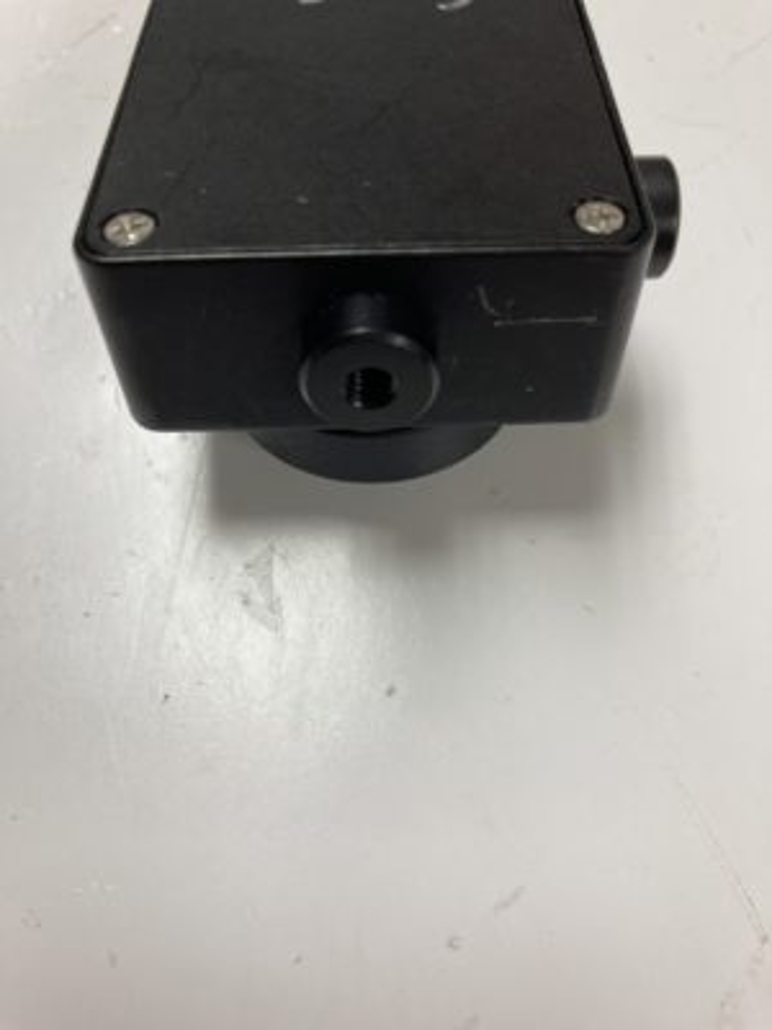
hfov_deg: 49.7
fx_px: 833
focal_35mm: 28
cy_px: 515
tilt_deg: -70.8
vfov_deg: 63.4
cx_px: 386
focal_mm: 3.99
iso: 40
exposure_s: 1/60
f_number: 1.8
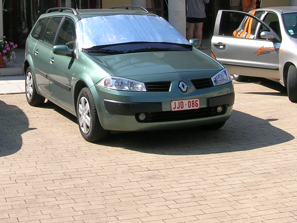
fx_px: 618
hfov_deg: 26.9
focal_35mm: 72
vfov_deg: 20.0
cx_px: 111
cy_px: 18
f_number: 4.9
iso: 50
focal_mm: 5.7
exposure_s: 1/280
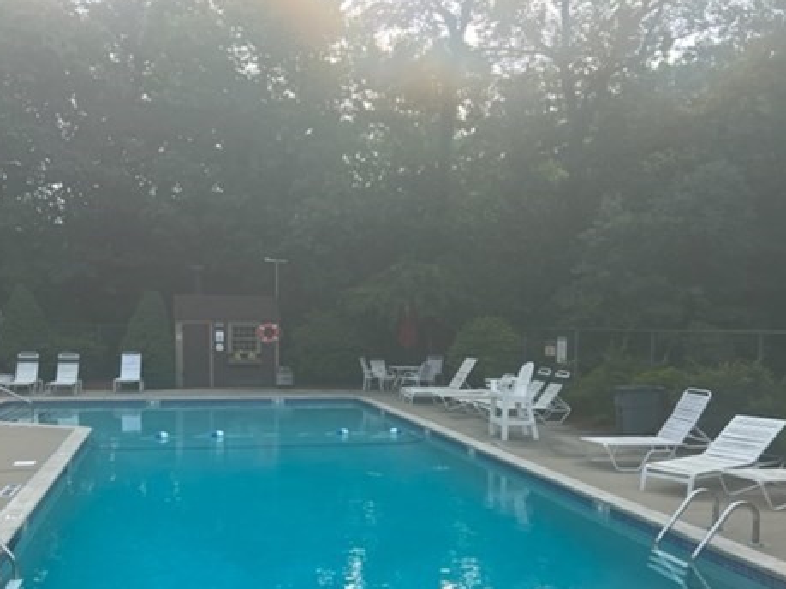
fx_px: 772
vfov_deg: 41.4
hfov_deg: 53.7
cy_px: 375
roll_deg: +0.2
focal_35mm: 34
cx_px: 329
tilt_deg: -4.7
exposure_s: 1/1468
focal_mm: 5.7
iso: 50
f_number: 1.5
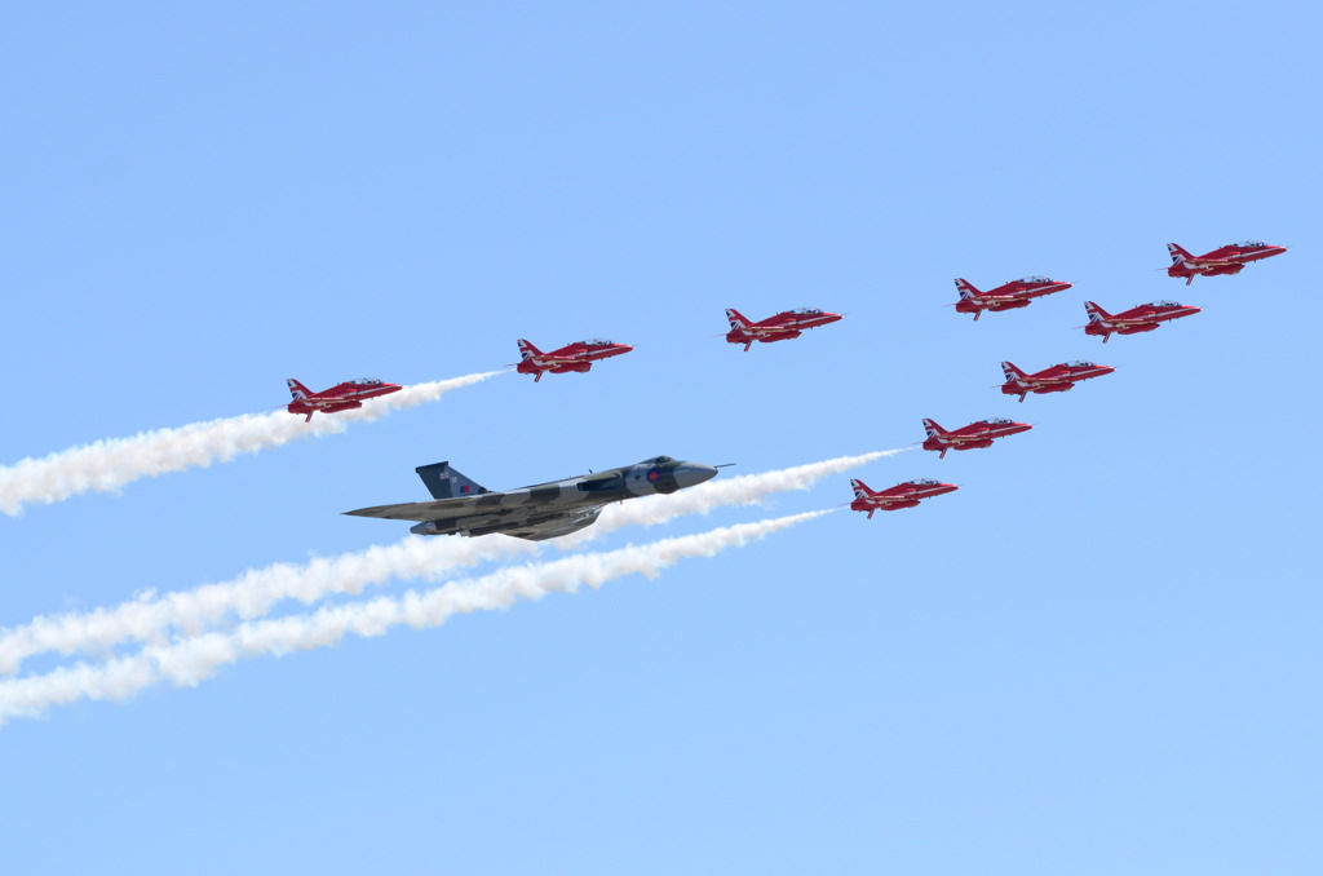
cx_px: 662
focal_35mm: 270
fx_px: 9901
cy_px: 438
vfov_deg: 5.1
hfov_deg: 7.6
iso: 400
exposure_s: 1/1600
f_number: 7.1
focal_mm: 180
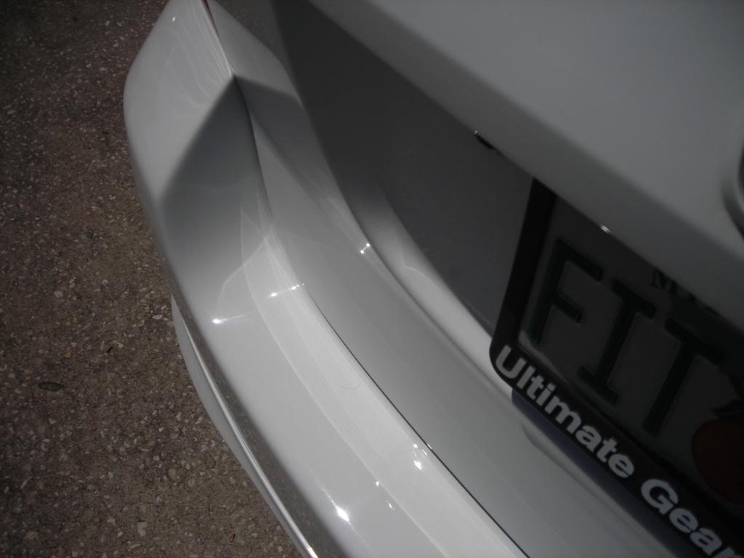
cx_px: 372
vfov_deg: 37.7
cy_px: 279
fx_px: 817
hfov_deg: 49.0
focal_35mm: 38
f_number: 6.4
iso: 50
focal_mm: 6.3
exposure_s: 1/1168
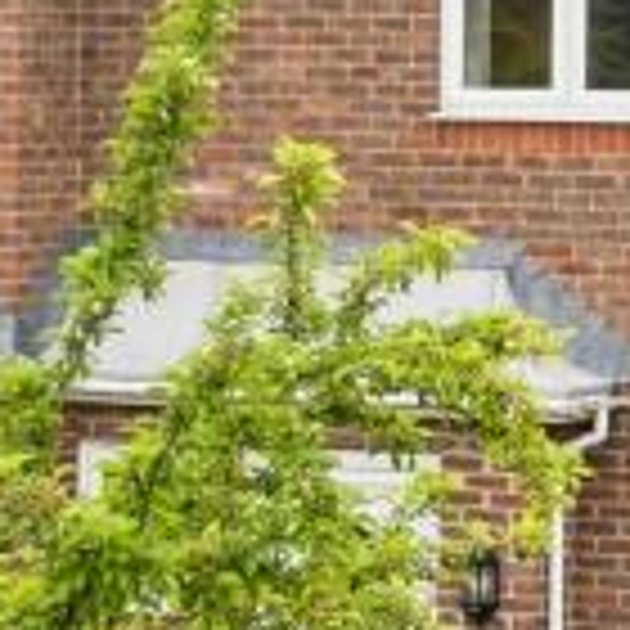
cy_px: 200
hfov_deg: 8.0
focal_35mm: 218
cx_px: 598
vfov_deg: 8.0
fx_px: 4489
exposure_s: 1/250
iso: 320
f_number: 8
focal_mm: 35
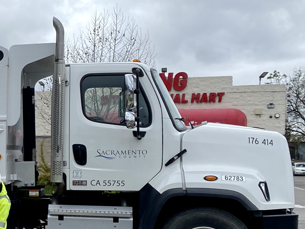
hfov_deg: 20.7
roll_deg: -0.5
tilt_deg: +0.1
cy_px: 171
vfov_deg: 18.3
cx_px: -158
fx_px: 705
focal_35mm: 80
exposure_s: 1/1272
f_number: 1.8
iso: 32
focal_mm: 4.25
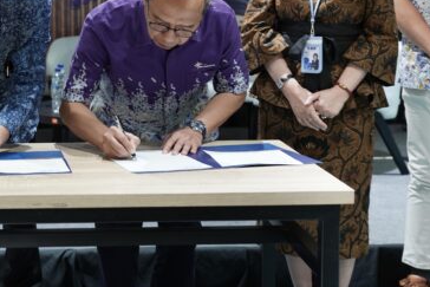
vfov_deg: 17.8
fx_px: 908
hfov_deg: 26.2
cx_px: 93
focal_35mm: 76
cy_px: 51
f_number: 2.8
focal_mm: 36
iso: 640
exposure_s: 1/100
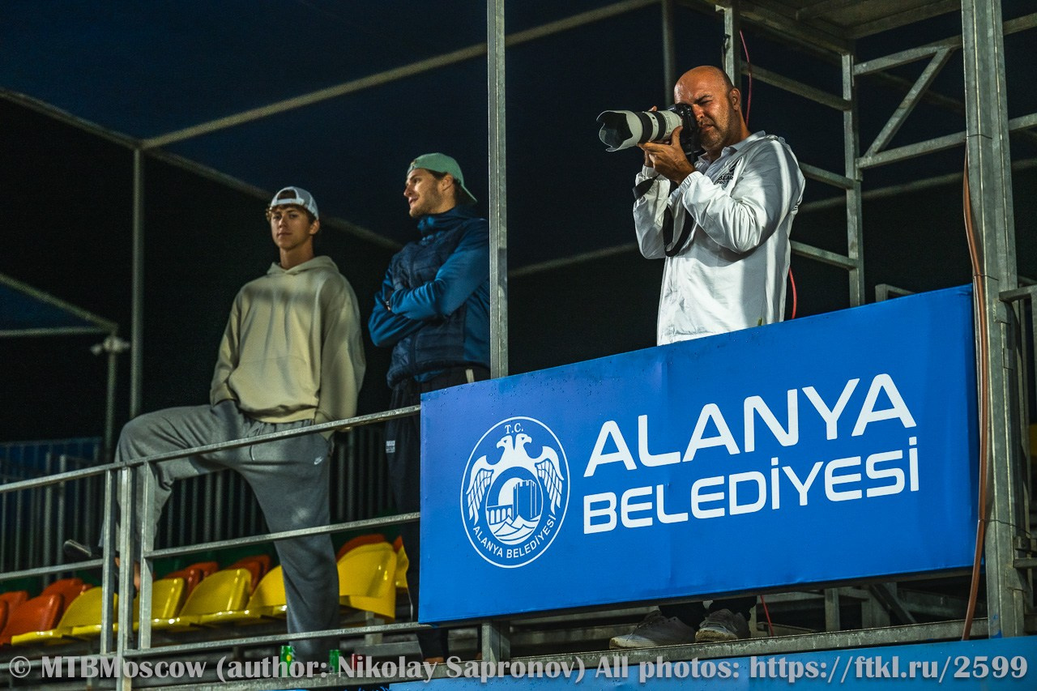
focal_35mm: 82
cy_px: 346
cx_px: 518
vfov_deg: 16.6
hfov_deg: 24.8
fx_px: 2362
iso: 1600
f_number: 3.5
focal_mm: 82
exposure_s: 1/800
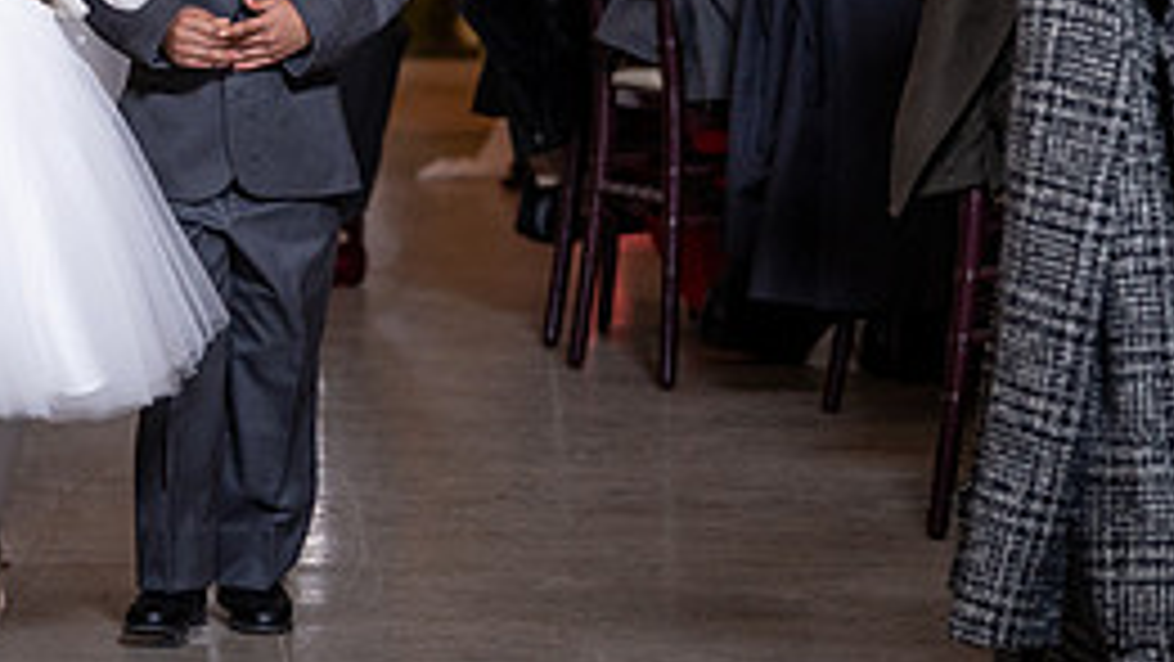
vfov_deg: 4.9
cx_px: 16
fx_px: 7723
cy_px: -66
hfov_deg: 8.6
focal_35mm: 248
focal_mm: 101
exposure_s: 1/200
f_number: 4
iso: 800
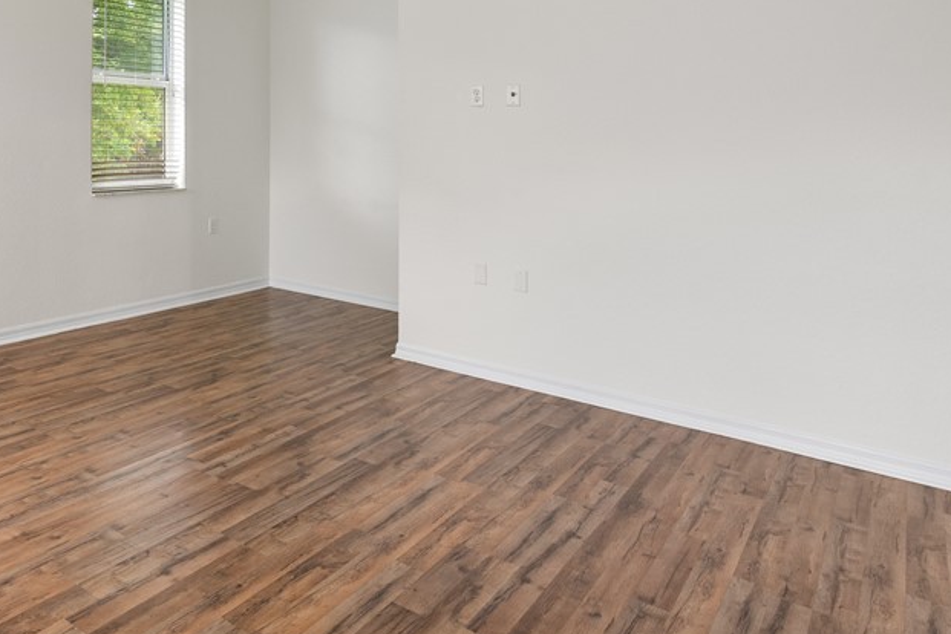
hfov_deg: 59.2
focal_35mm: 28
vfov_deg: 44.2
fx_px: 740
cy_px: 130
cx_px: 161
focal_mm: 16
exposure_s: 1/10
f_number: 8
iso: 400
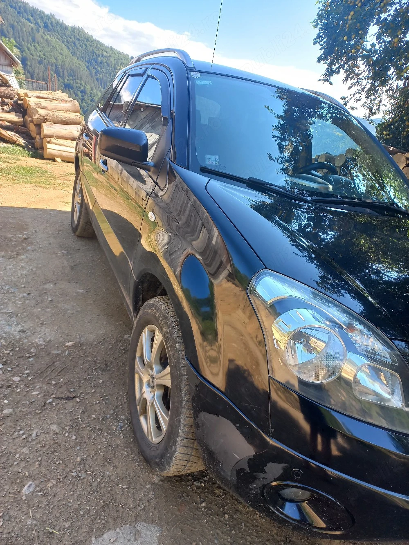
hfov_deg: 54.9
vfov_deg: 69.4
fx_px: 394
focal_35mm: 25
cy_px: 272
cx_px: 204
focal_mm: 4.6
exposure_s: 1/100
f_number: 1.8
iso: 25
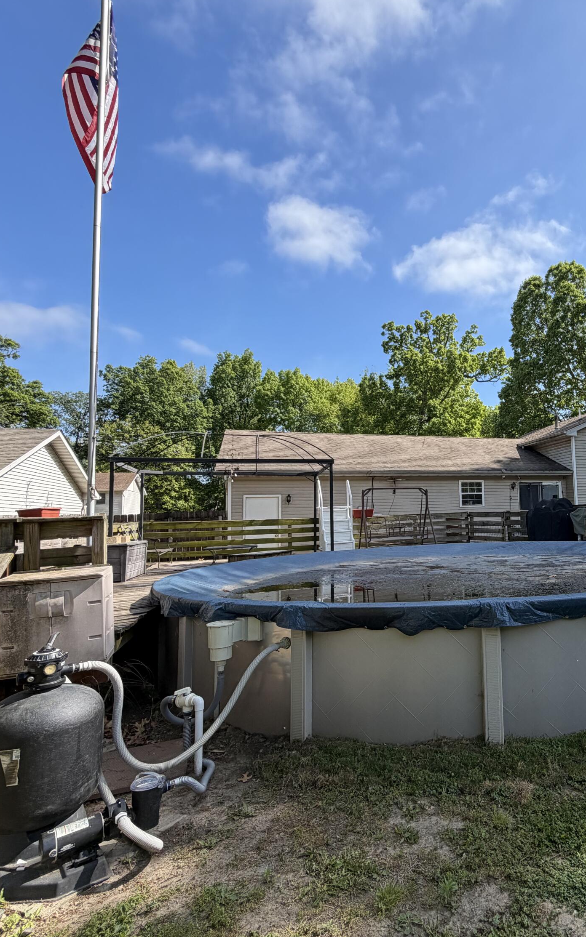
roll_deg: +1.8
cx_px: 486
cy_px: 468
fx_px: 511
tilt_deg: +5.0
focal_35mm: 20
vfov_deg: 85.1
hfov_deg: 54.6
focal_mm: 2.22
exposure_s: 1/770
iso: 40
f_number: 2.2
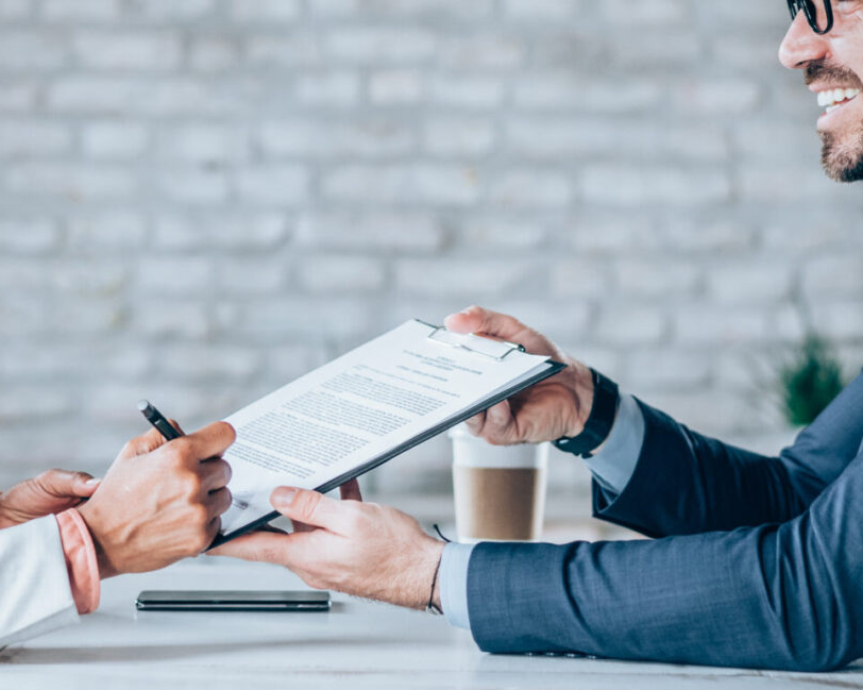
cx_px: 344
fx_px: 2630
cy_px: 268
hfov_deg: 18.6
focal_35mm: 103
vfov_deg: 14.9
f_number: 2.2
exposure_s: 1/160
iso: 1250
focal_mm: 55
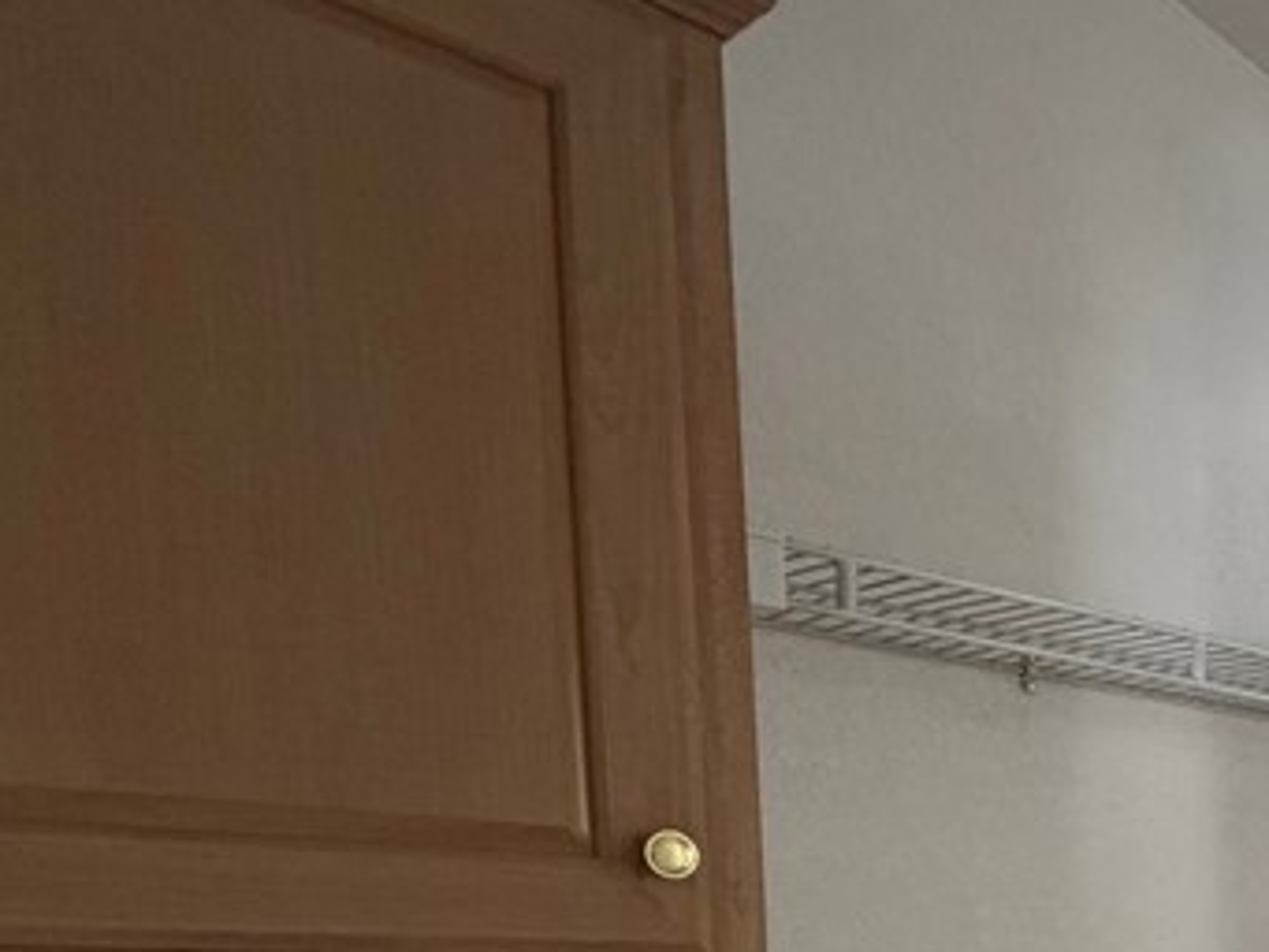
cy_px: 1149
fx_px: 1540
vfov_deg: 29.4
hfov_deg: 31.3
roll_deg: -1.6
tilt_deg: -5.0
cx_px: 1749
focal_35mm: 42
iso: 320
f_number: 2.2
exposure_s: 1/113
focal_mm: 2.22
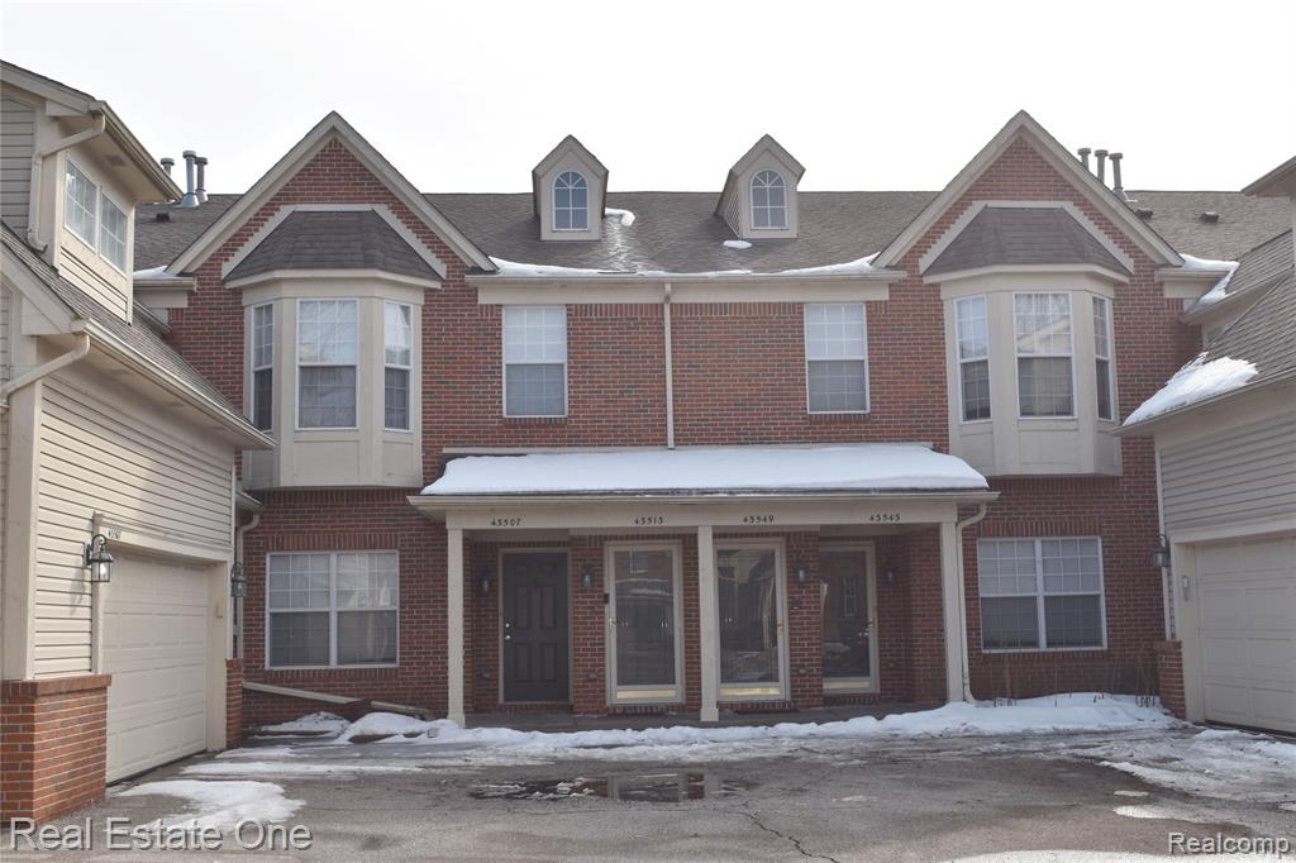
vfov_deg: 30.8
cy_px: 432
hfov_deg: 45.0
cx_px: 648
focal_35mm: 44
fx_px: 1565
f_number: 11
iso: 100
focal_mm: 29
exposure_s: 1/200
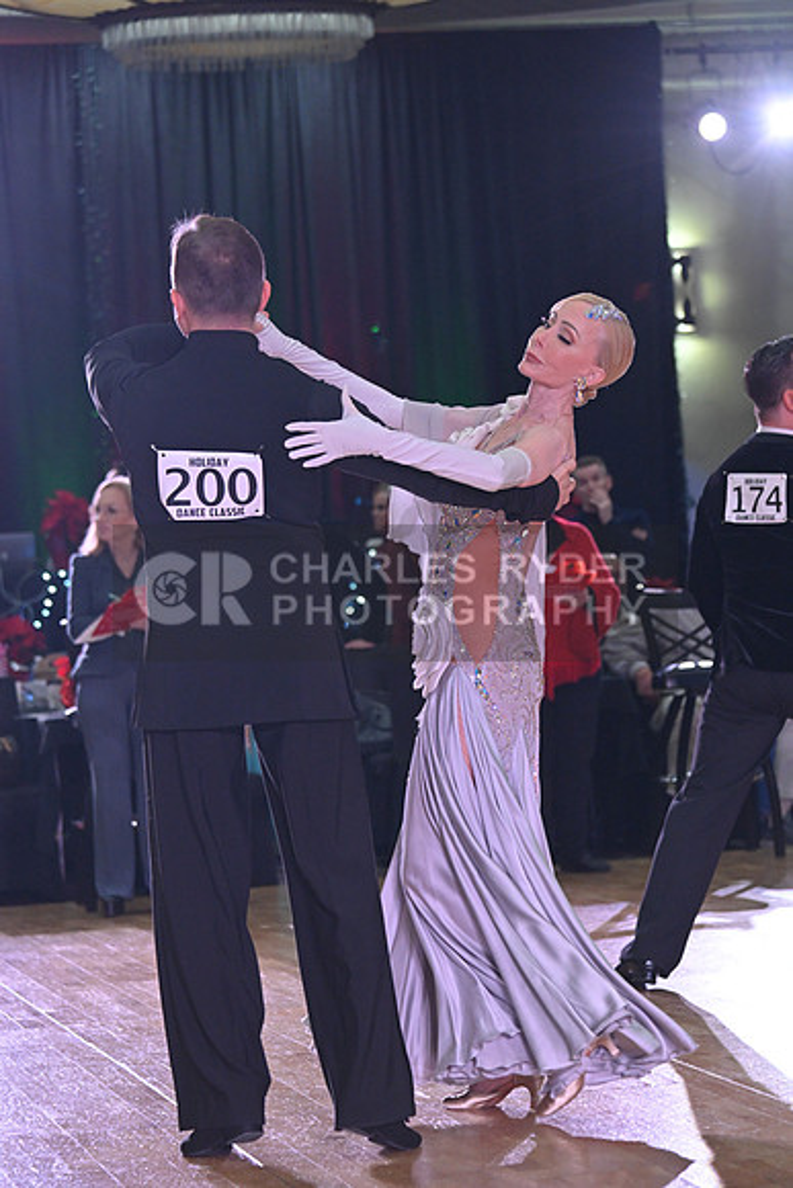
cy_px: 594
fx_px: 3962
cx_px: 396
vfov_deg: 17.1
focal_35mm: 120
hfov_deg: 11.4
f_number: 5
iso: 2500
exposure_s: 1/400
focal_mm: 120
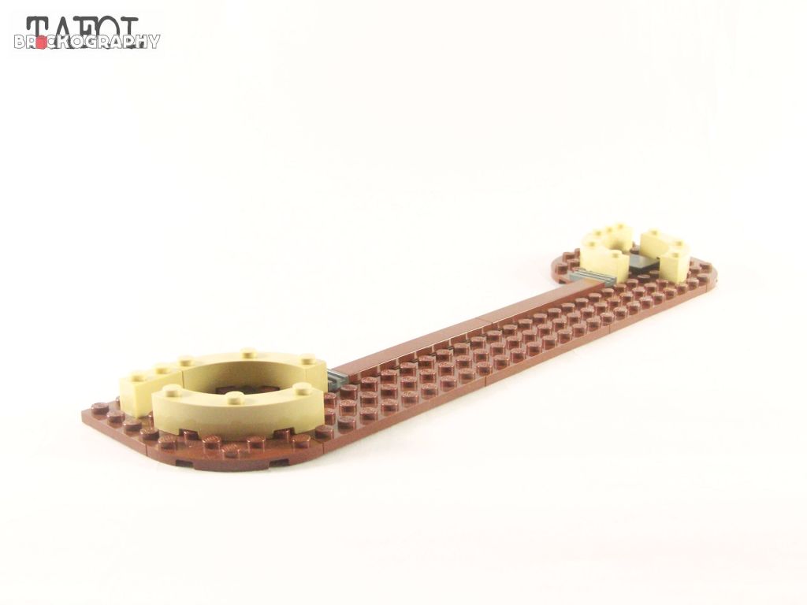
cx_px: 404
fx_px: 1189
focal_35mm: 51
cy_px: 302
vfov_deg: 28.6
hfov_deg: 37.5
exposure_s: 1/60
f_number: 4
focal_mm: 8.5
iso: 400
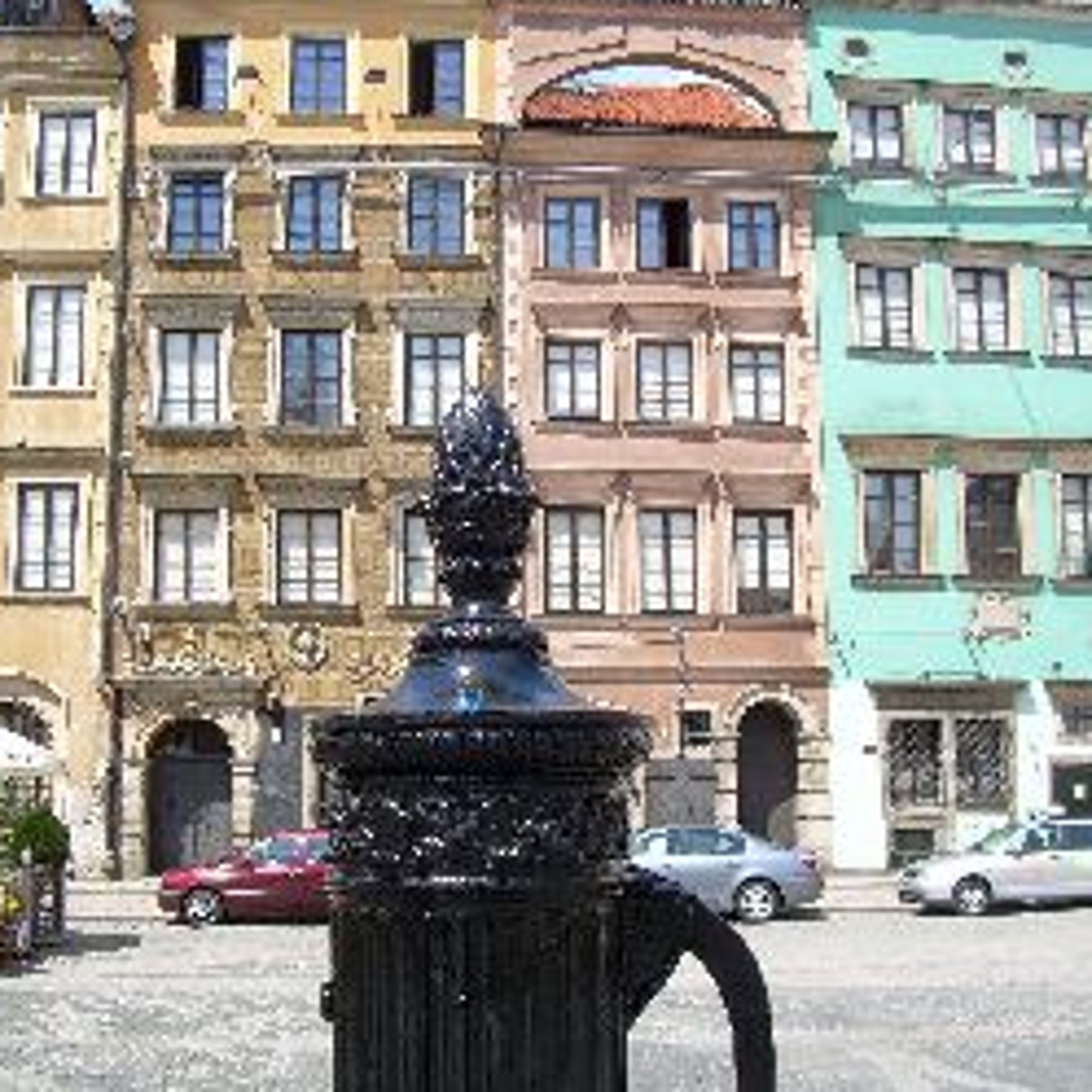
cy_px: 548
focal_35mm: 46
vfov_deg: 36.8
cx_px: 471
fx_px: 1642
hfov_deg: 36.7
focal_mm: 6.3
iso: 50
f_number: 4.6
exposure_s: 1/229
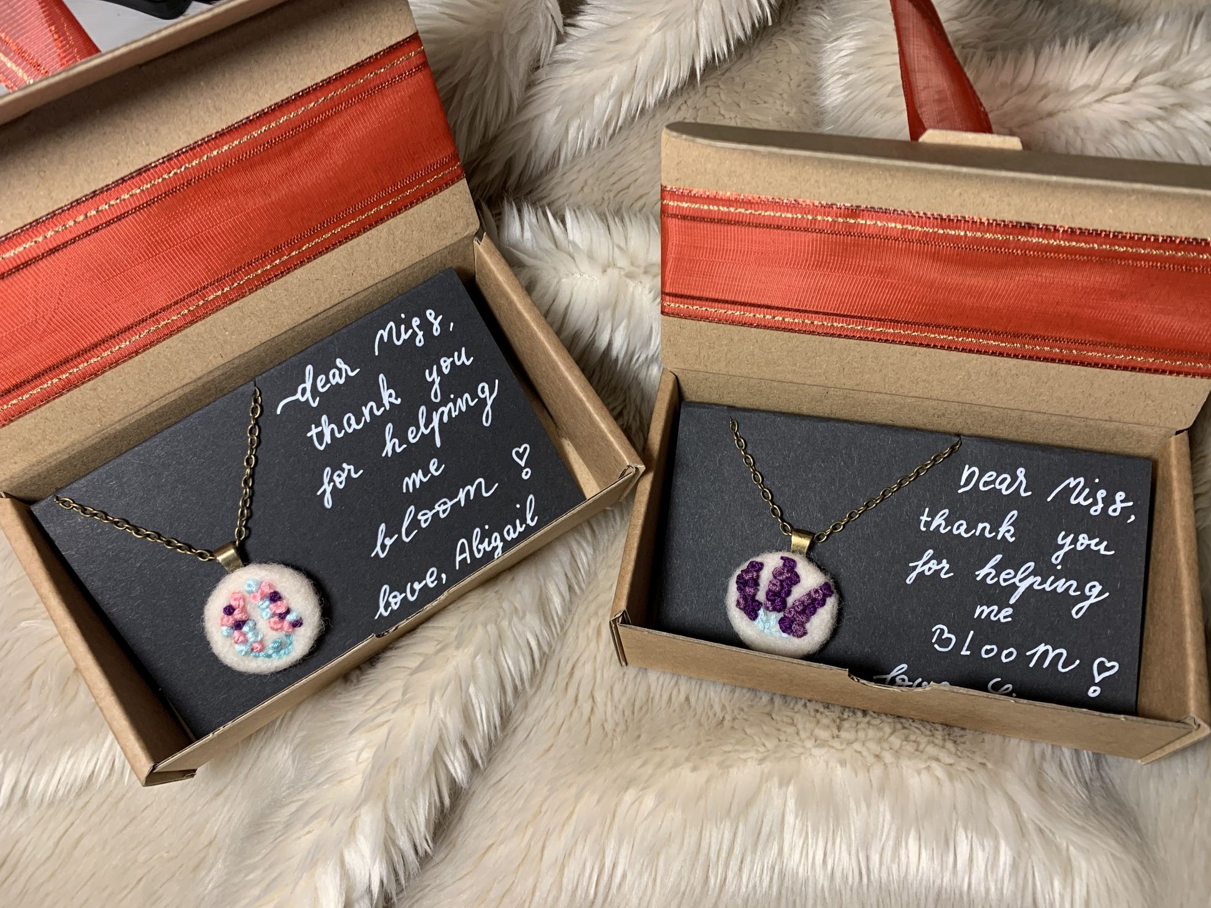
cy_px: 443
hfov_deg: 65.3
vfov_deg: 51.4
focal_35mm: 27
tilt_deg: -65.3
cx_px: 613
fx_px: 945
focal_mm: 4.25
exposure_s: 1/100
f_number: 1.8
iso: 80
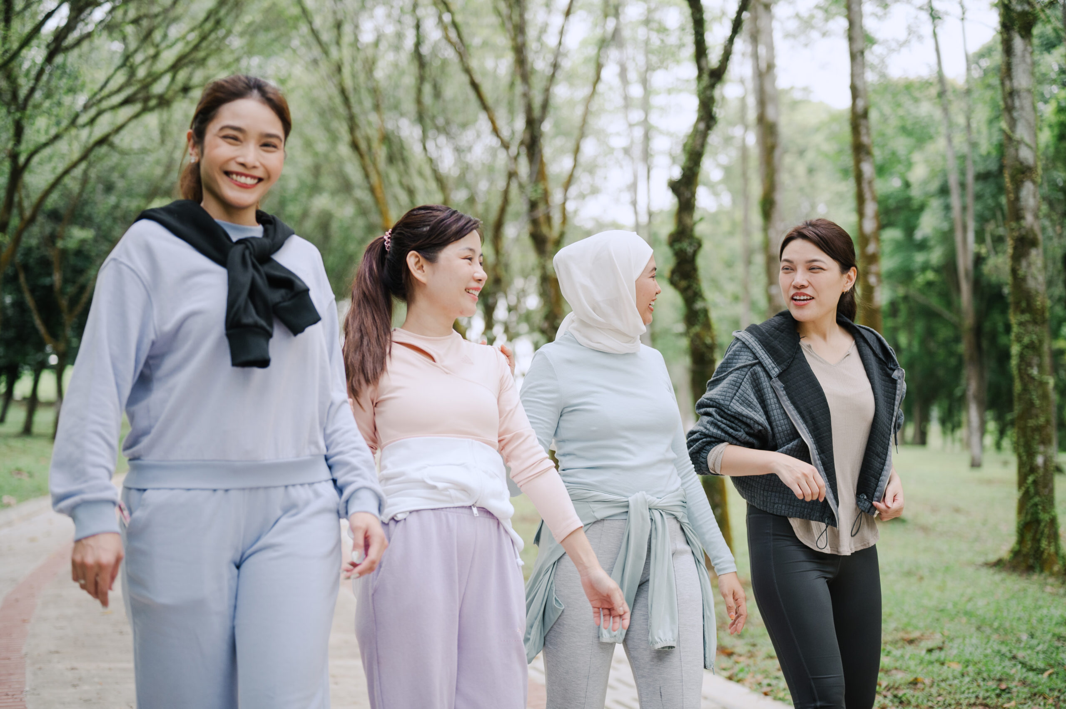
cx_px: 533
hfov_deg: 39.6
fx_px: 1479
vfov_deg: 27.0
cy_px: 354
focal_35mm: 50
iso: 400
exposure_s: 1/200
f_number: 2.2
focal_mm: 50
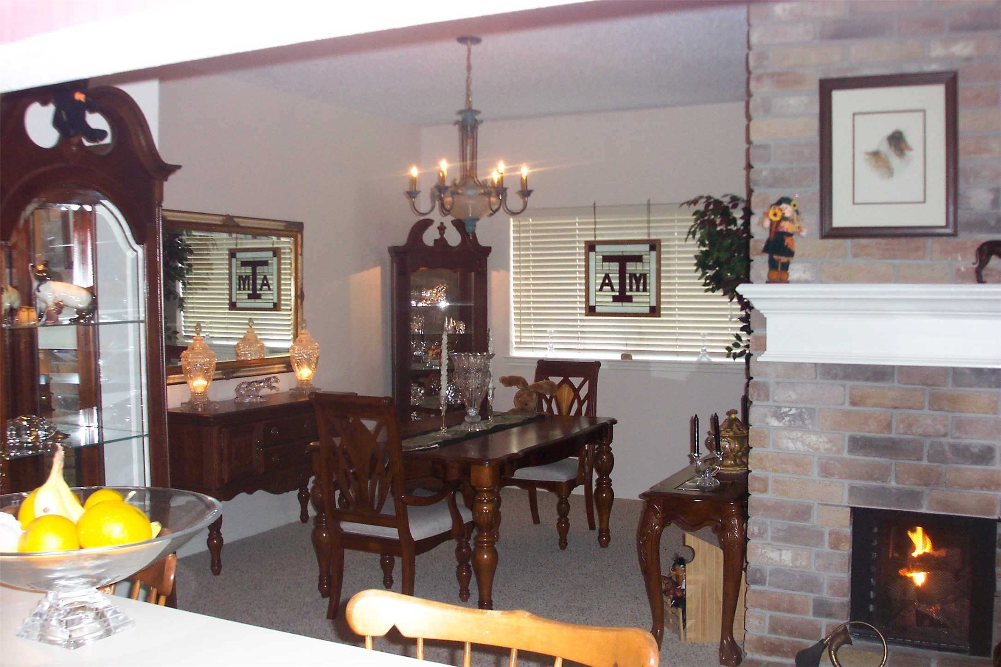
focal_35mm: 35
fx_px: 973
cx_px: 500
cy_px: 334
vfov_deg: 37.9
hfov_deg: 54.4
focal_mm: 7.5
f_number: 2.8
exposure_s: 1/30
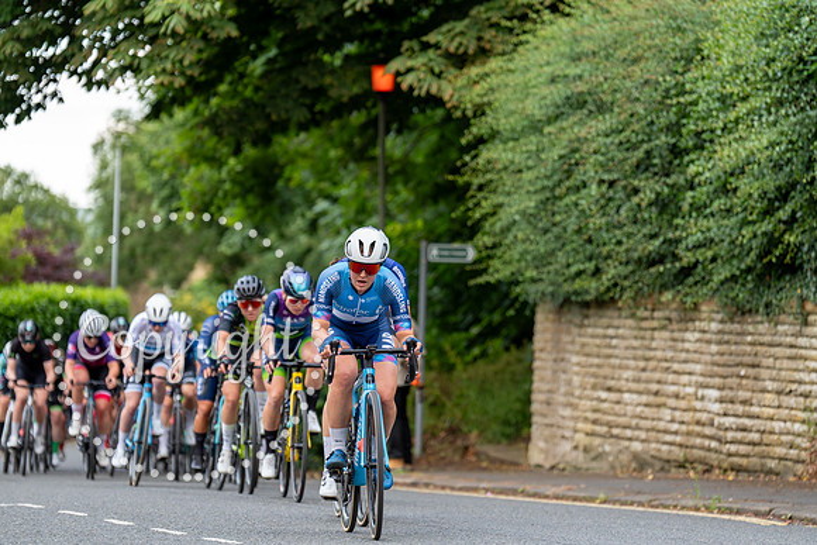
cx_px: 408
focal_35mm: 138
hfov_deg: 14.9
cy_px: 272
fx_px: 3132
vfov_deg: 9.9
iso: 640
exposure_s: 1/500
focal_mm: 138
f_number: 2.8
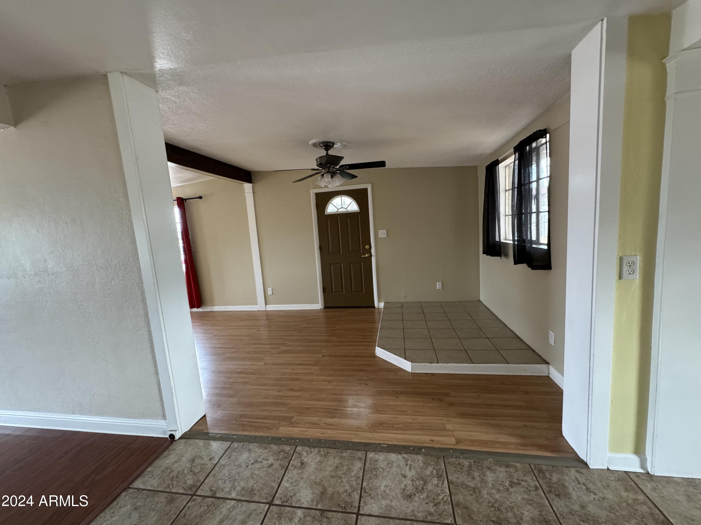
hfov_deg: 102.1
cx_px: 350
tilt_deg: -6.8
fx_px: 284
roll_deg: +3.1
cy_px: 262
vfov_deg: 85.7
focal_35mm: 14
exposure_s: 1/98
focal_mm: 2.22
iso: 320
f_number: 2.2
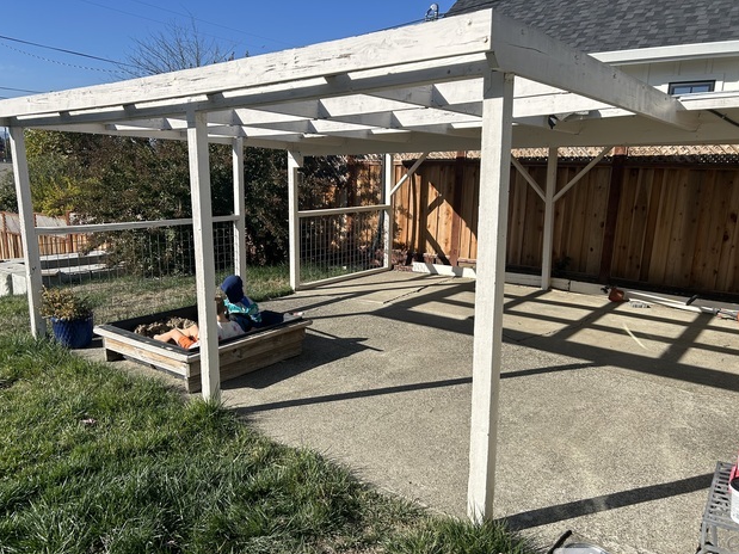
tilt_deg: -12.2
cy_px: 297
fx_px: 598
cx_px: 348
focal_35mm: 28
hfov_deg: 63.4
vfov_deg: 49.7
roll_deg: -0.9
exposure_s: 1/4115
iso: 50
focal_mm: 5.7
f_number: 1.5
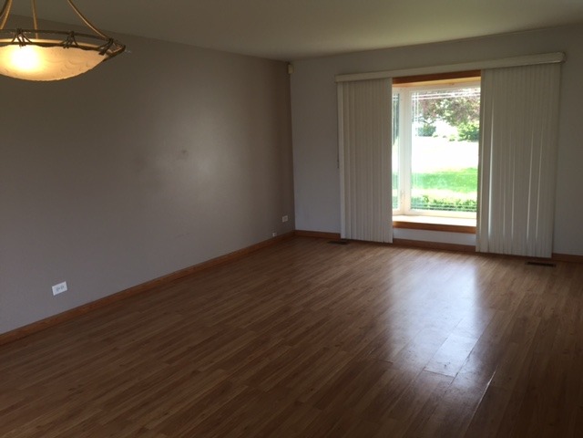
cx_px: 292
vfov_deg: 48.2
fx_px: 488
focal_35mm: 29
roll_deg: +1.6
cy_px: 219
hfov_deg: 61.7
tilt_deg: -9.6
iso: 40
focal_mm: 4.15
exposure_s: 1/120
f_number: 2.2
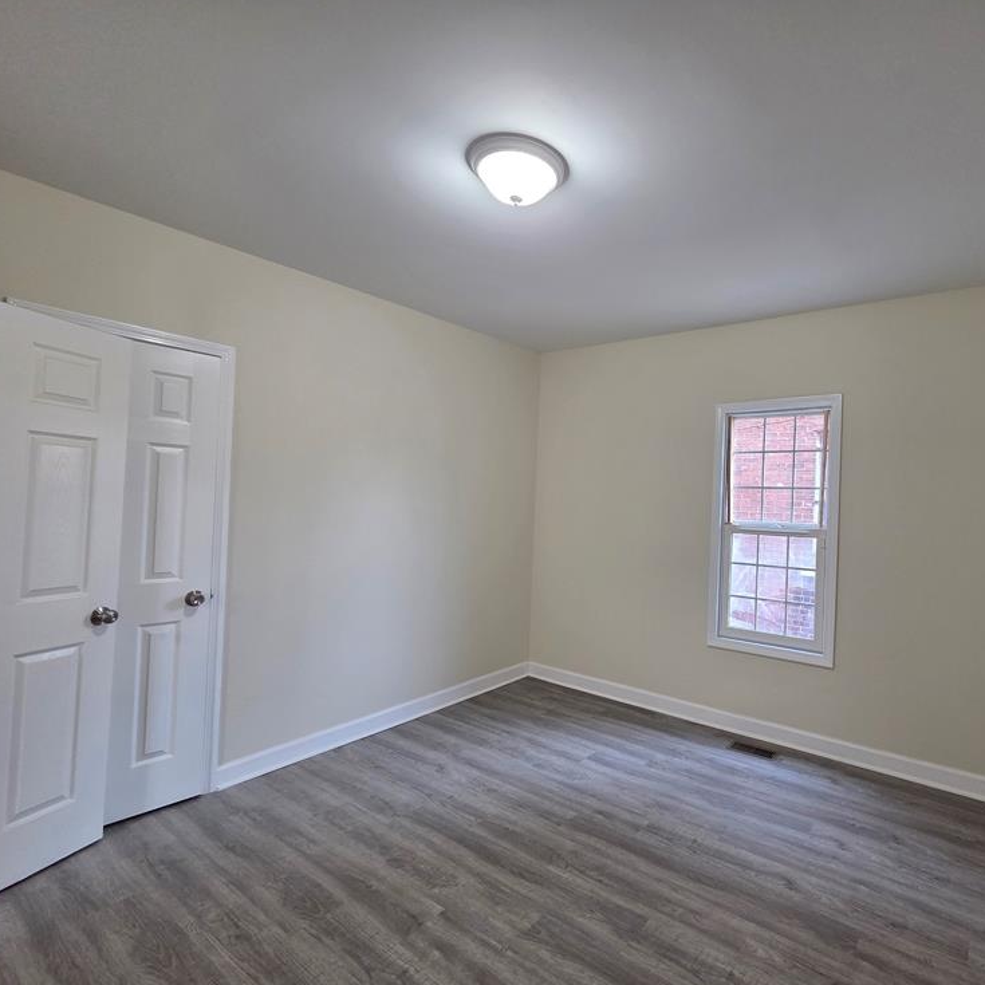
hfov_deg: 85.4
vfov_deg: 87.4
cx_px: 627
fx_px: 515
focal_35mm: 16
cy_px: 503
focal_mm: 2.2
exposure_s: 1/120
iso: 250
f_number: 2.2
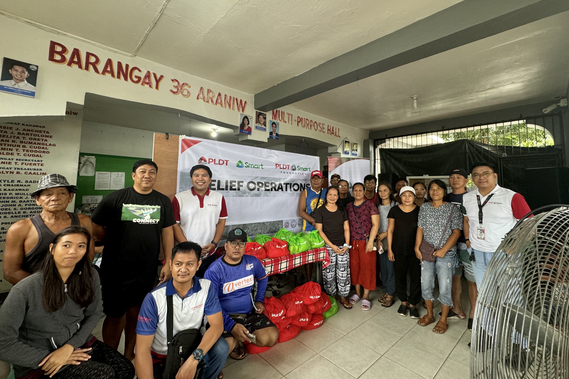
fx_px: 253
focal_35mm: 16
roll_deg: -1.1
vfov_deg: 73.5
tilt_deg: +4.6
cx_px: 297
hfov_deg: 96.7
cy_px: 168
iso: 200
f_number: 2.2
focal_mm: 2.22
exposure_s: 1/60
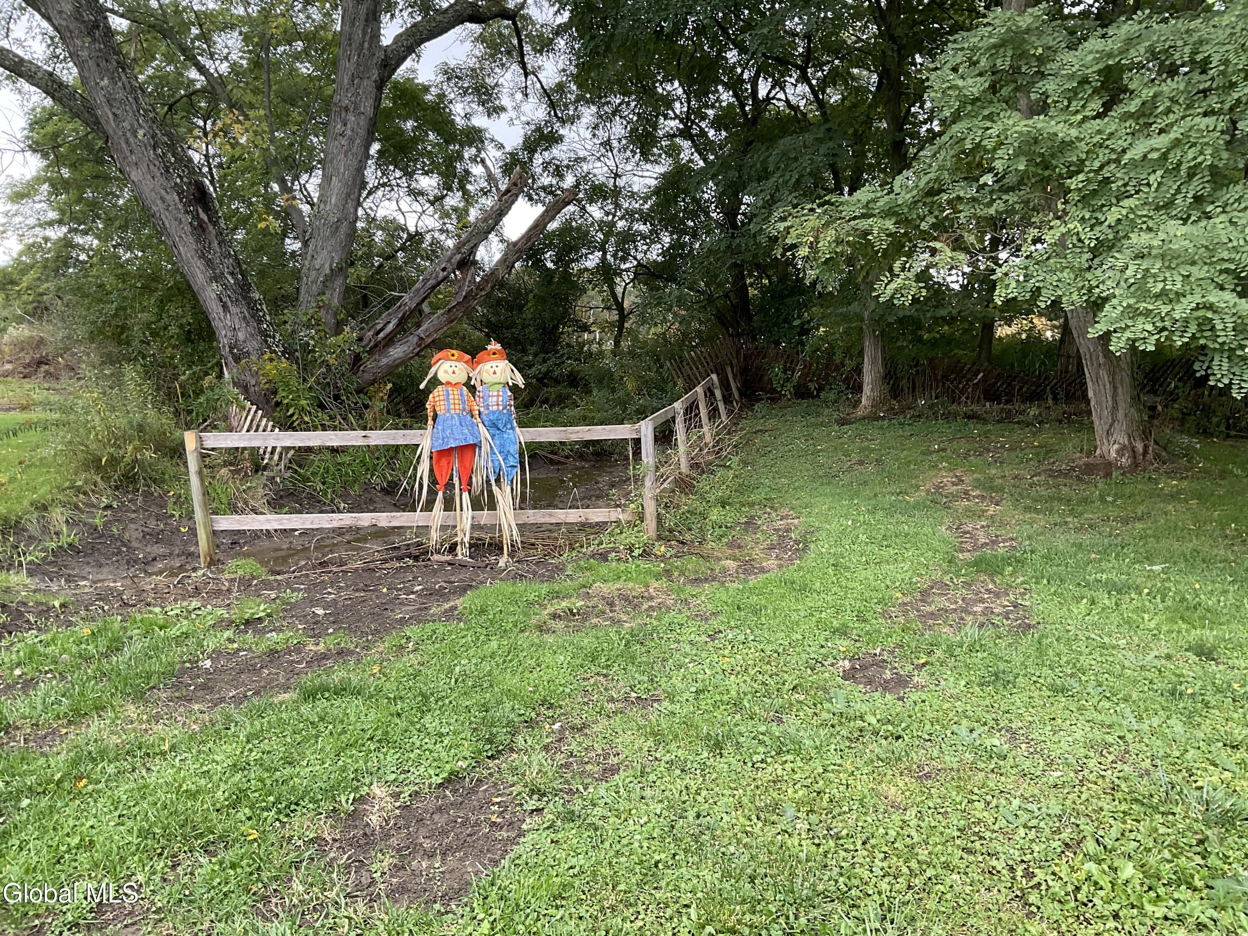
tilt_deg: -7.3
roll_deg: -0.8
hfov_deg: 61.7
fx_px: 1046
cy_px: 468
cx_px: 624
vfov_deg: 48.2
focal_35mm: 29
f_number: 1.8
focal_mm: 3
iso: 40
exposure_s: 1/122
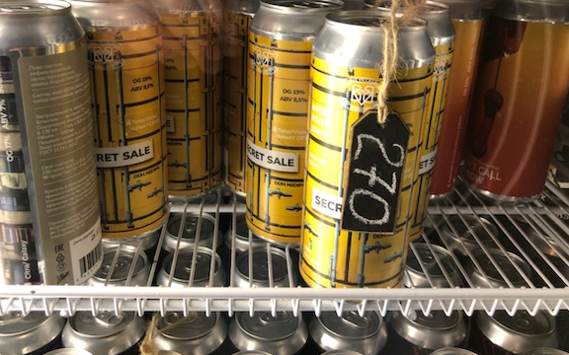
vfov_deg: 38.1
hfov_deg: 58.1
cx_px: 264
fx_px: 512
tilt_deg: -20.8
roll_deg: -2.7
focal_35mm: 33
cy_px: 136
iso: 40
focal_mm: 3.99
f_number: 1.8
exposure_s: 1/25
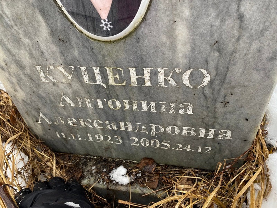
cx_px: 138
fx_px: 208
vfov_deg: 53.1
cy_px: 104
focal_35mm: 26
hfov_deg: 67.3
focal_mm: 4.25
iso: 64
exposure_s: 1/121
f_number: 1.8
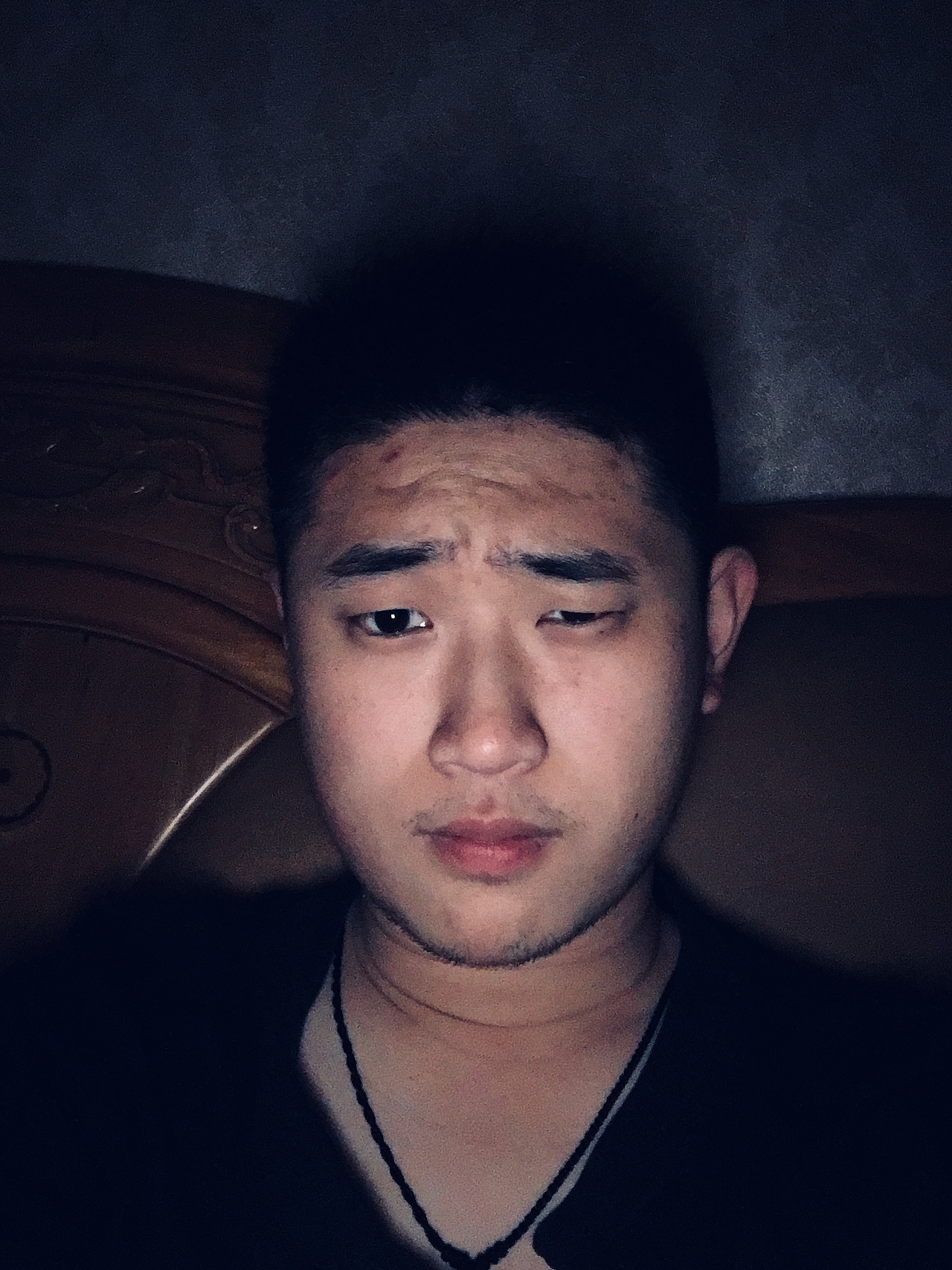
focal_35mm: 31
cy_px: 635
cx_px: 476
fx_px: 1137
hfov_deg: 45.4
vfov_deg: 58.4
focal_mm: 2.65
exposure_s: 1/17
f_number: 2.2
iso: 400
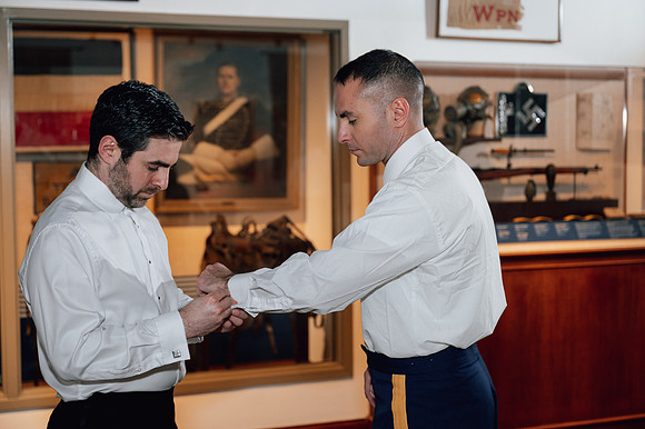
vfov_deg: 25.0
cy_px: 214
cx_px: 322
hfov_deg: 36.9
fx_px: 967
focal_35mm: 54
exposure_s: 1/160
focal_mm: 54
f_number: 3.5
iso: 2000
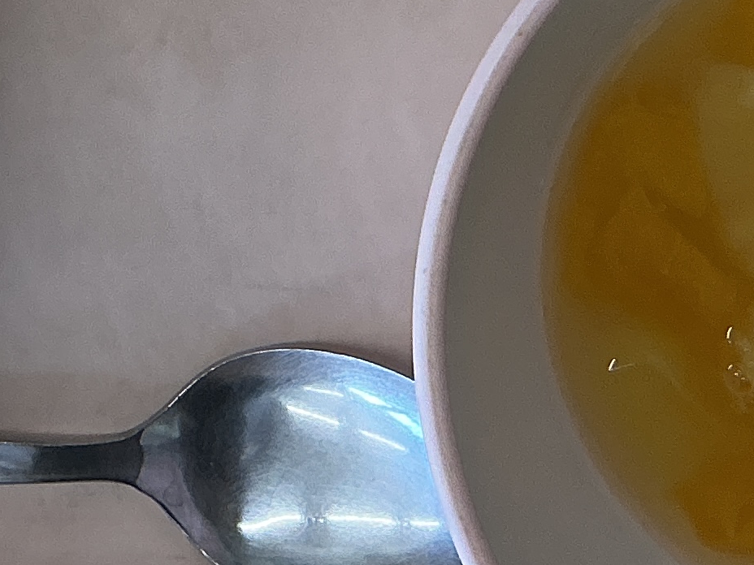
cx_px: 47
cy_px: -385
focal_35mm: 126
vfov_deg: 11.1
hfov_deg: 15.4
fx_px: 2745
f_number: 1.8
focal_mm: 3
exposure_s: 1/120
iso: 50
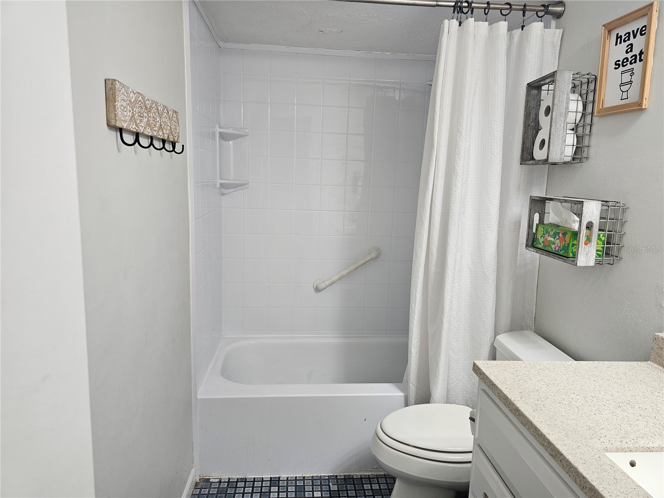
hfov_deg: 73.9
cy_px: 249
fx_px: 441
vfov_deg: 58.9
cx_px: 332
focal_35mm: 23
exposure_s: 1/120
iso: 160
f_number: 1.7
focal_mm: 6.3
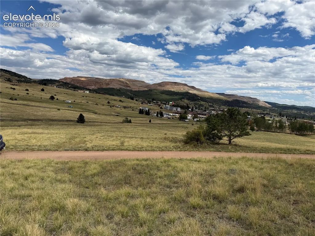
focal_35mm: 24
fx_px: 218
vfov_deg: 56.8
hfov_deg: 71.6
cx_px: 158
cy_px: 118
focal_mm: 6.76
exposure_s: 1/7353
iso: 80
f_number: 1.78
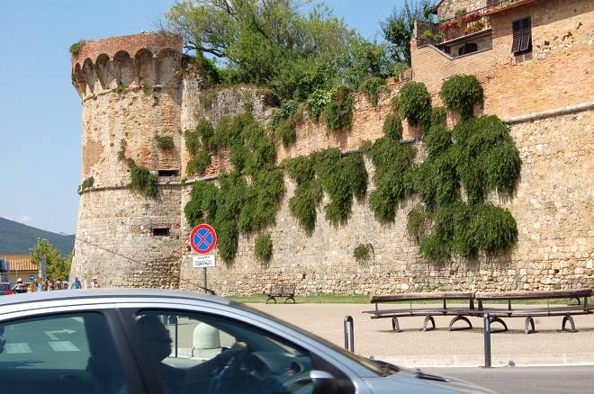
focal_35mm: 57
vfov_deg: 23.7
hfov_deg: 35.1
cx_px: 297
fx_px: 939
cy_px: 197
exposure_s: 1/250
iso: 200
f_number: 10
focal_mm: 38
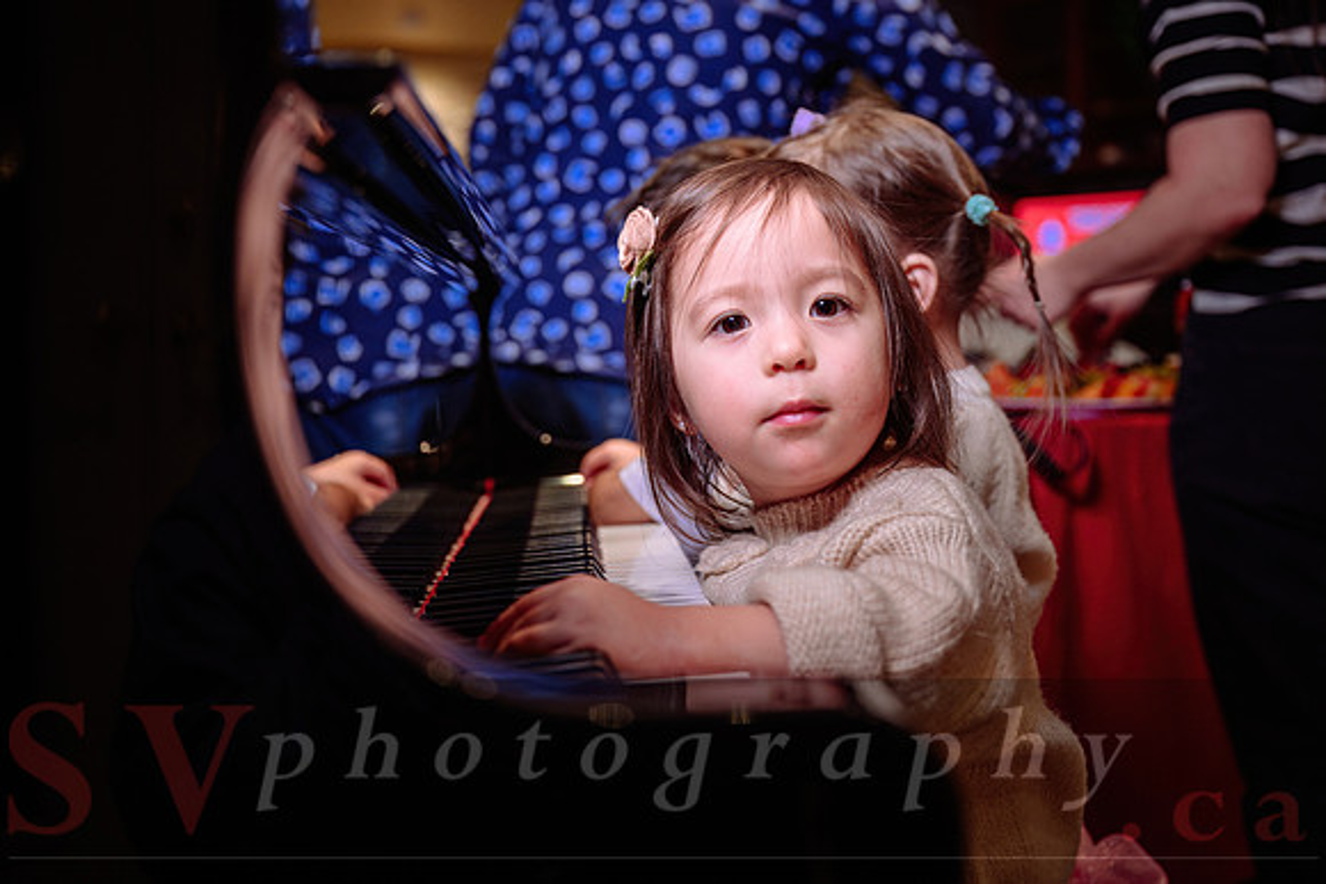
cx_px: 663
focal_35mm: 49
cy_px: 442
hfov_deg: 40.3
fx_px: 1805
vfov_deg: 27.5
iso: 500
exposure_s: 1/60
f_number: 4
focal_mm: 49
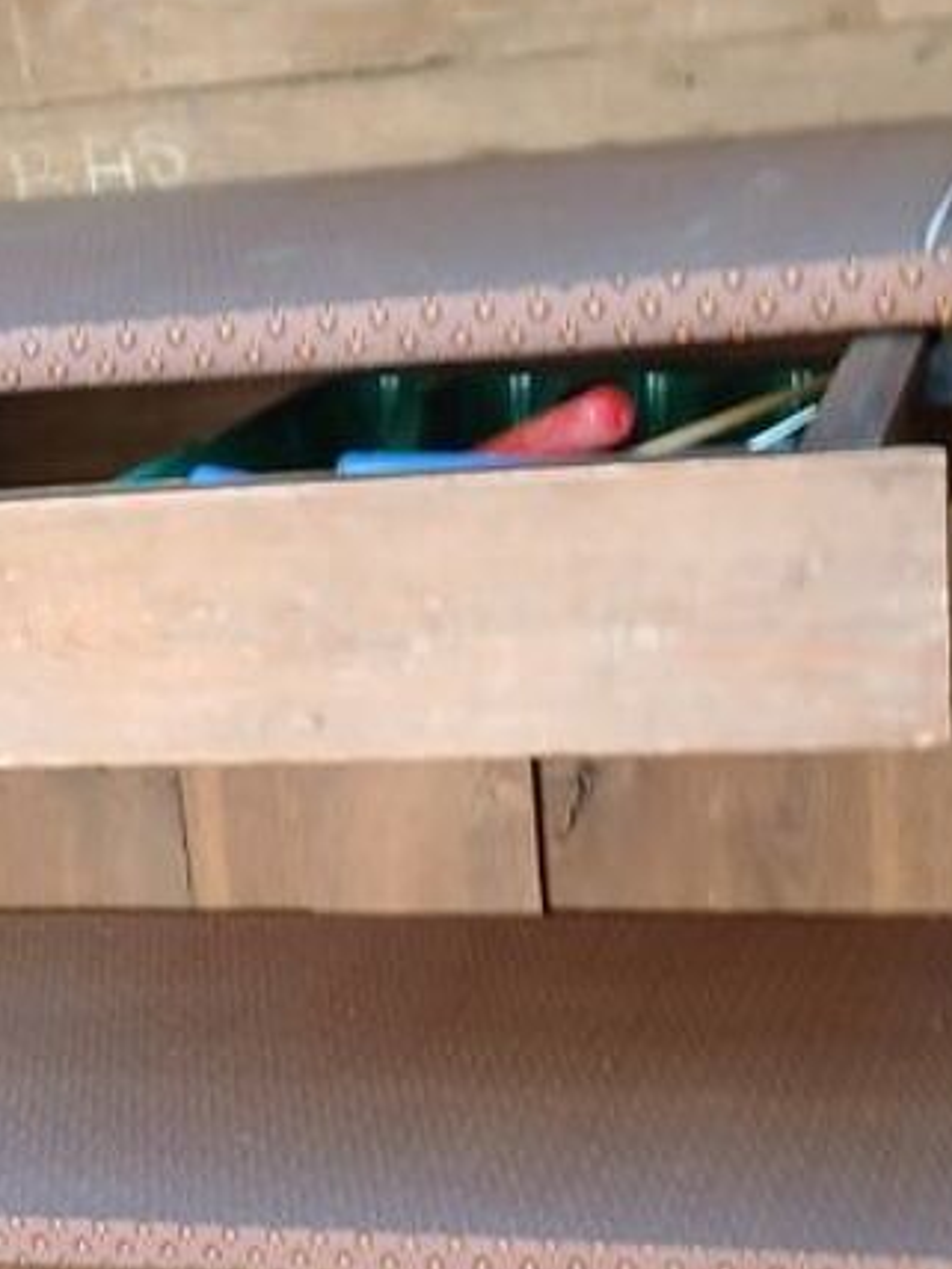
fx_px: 2970
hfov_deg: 17.8
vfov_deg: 23.7
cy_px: 1039
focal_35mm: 81
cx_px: 9
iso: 160
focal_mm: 3.98
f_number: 1.8
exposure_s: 1/50
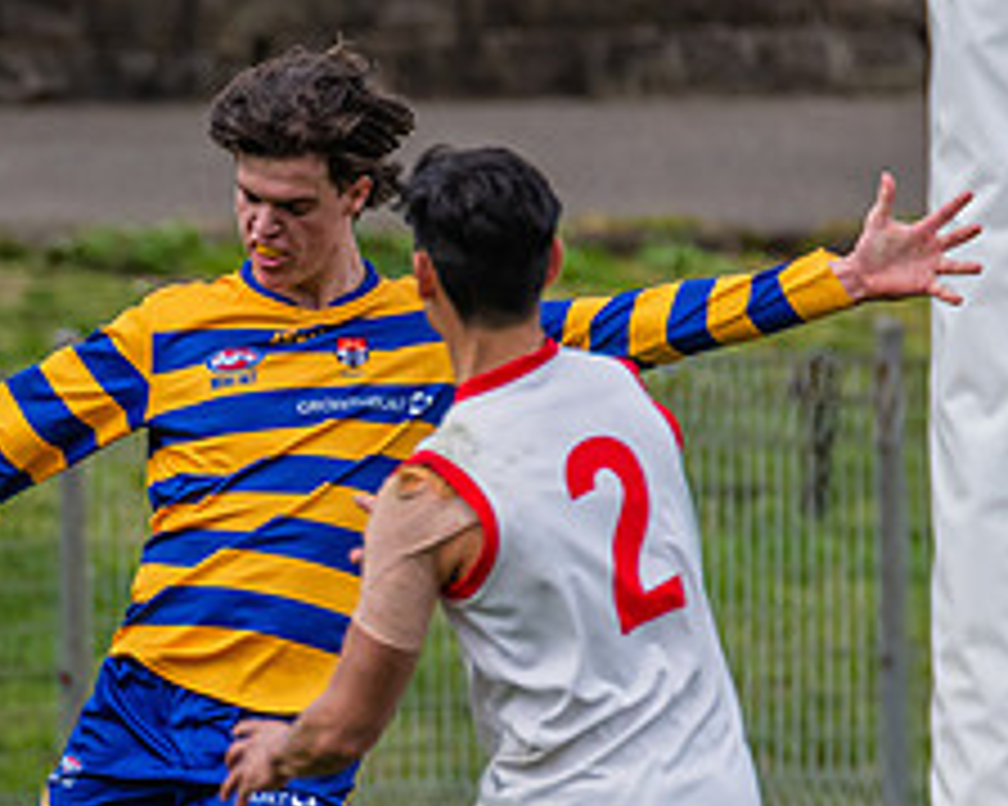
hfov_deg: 1.3
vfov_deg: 1.1
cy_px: 643
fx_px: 43388
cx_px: 81
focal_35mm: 1455
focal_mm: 460
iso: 900
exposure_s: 1/1600
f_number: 6.3
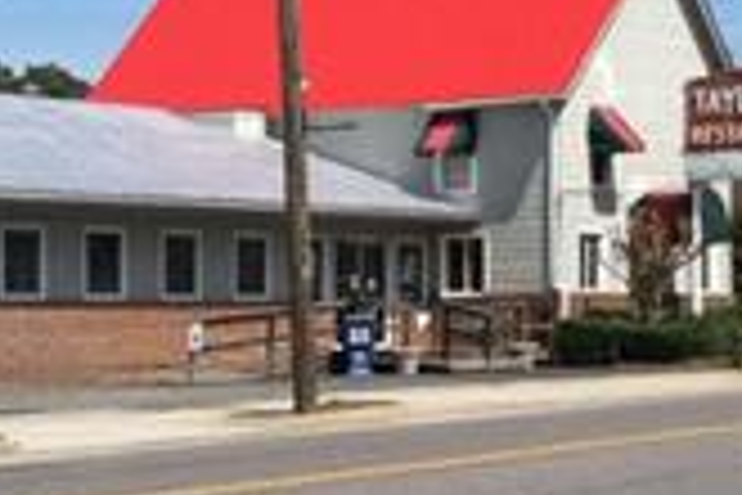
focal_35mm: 141
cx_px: 337
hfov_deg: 14.5
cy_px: 410
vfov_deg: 9.7
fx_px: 2906
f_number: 2.8
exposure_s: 1/1875
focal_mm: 3.85
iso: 80
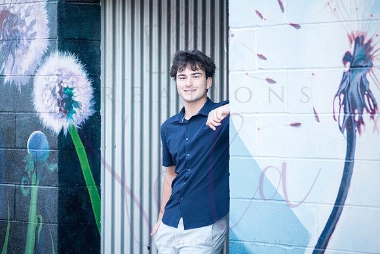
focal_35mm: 149
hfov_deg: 13.8
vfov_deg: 9.2
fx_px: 1575
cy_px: 126
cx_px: 190
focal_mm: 145
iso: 800
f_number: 3.2
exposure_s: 1/640
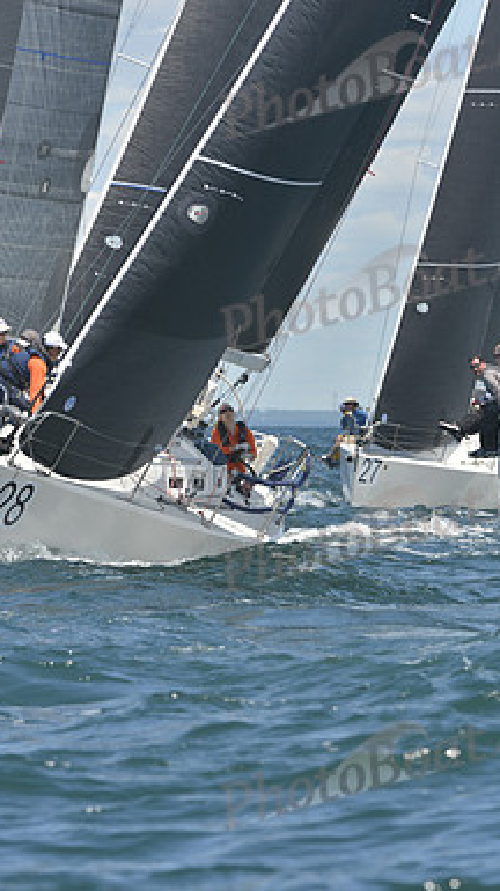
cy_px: 446
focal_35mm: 395
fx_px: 9328
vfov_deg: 5.5
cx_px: 102
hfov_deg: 3.1
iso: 280
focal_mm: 250
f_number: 8
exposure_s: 1/800
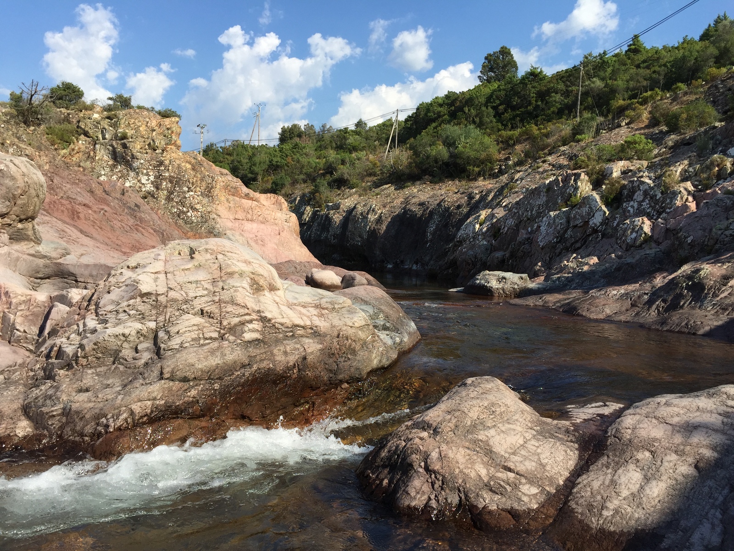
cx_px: 367
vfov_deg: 48.2
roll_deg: -3.5
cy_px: 276
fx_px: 615
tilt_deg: -2.0
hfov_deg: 61.7
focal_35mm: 29
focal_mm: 4.15
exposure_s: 1/1582
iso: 32
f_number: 2.2
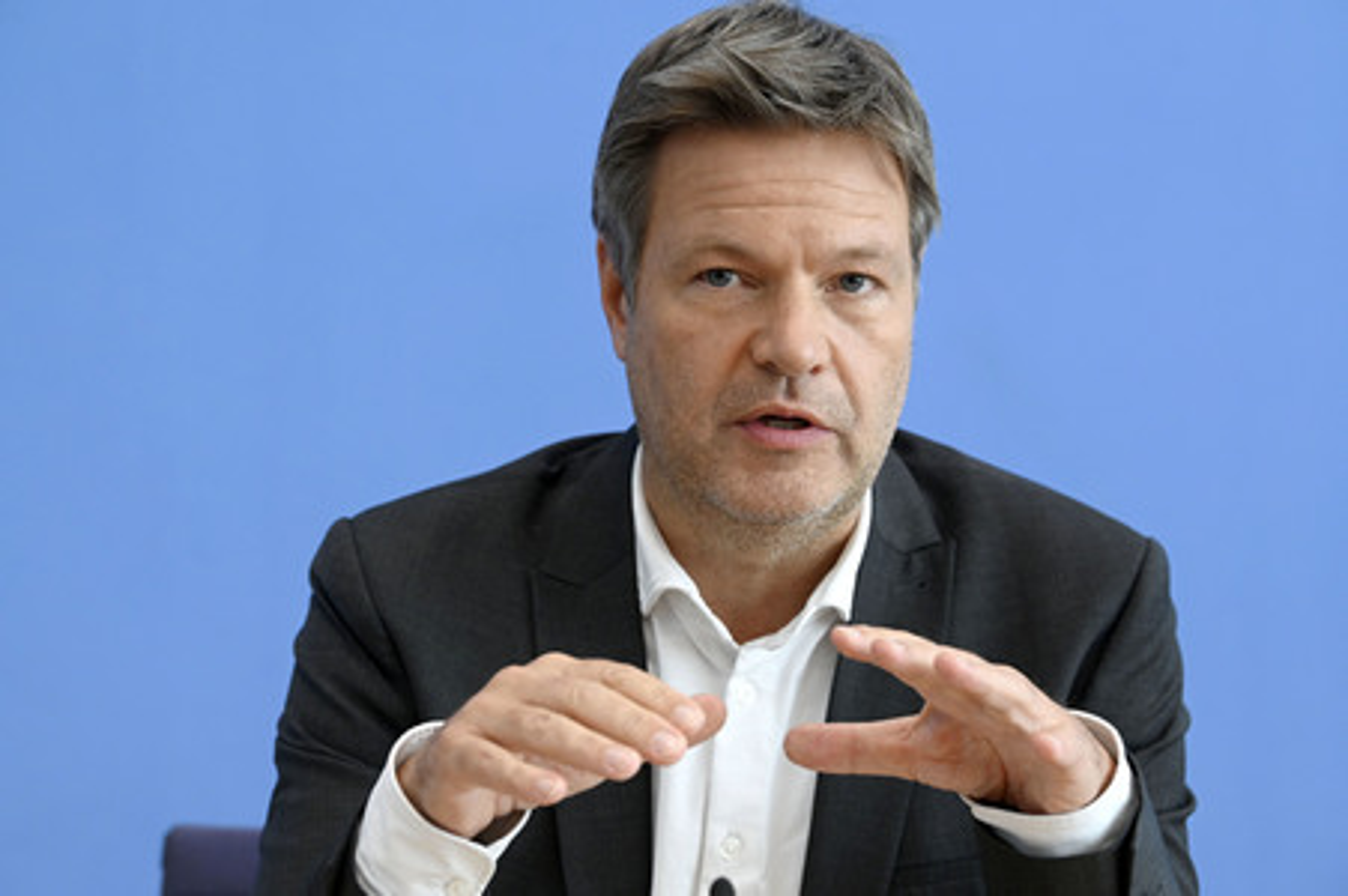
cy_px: 448
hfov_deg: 16.4
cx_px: 674
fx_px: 4677
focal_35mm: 125
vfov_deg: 11.0
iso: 2000
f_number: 5
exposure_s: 1/800
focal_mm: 125
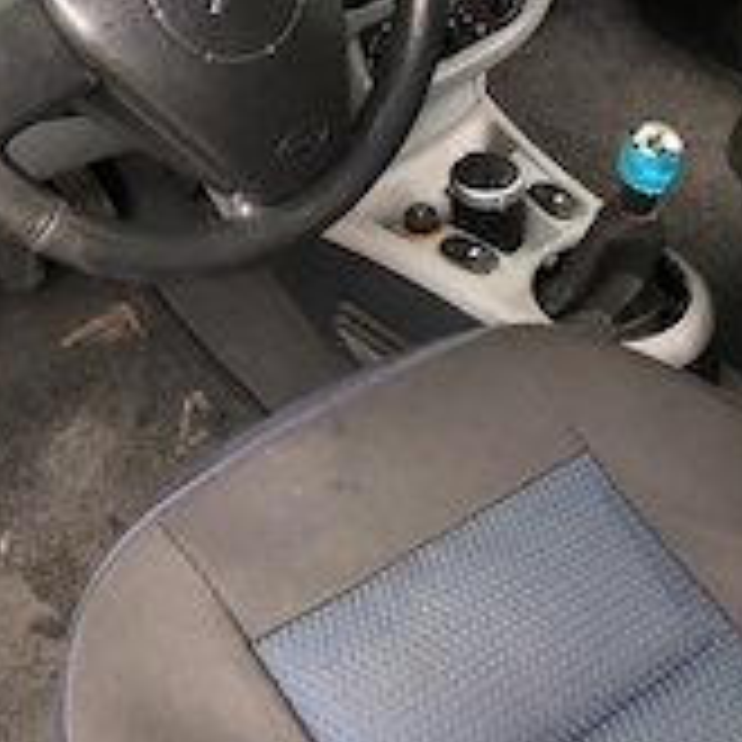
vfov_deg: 26.9
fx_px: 1455
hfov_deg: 28.4
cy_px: -9
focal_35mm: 60
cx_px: 256
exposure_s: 1/11
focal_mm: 4
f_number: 1.8
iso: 100
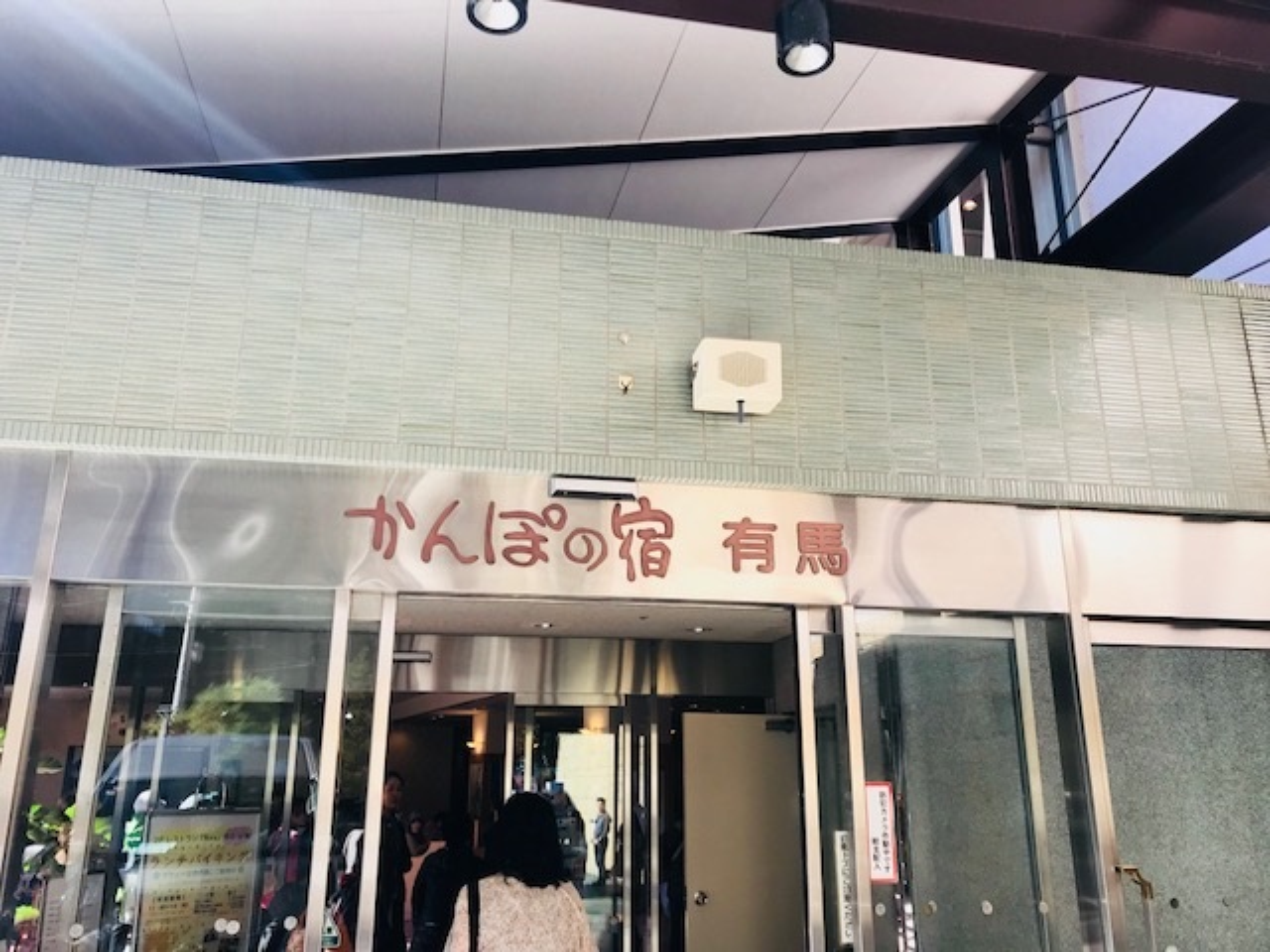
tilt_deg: +18.1
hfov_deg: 63.4
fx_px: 1027
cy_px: 476
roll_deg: +1.5
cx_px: 635
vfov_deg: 49.7
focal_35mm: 28
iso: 20
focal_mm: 3.99
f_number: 1.8
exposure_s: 1/388
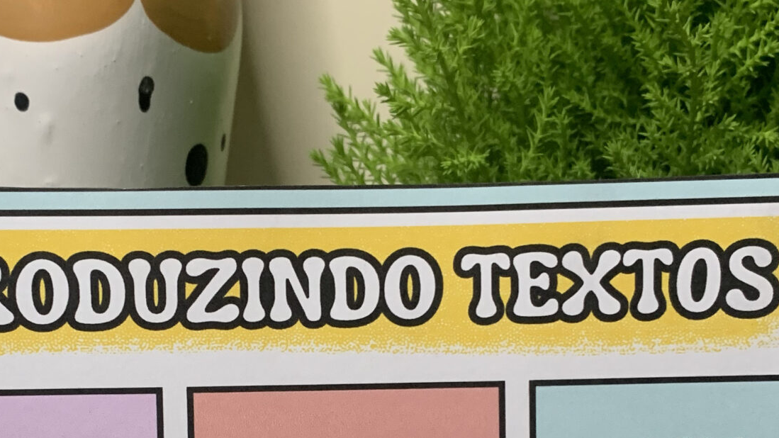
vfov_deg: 17.6
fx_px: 1363
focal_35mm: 66
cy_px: 493
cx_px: 297
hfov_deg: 31.8
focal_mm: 4.25
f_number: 1.8
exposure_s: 1/60
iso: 200
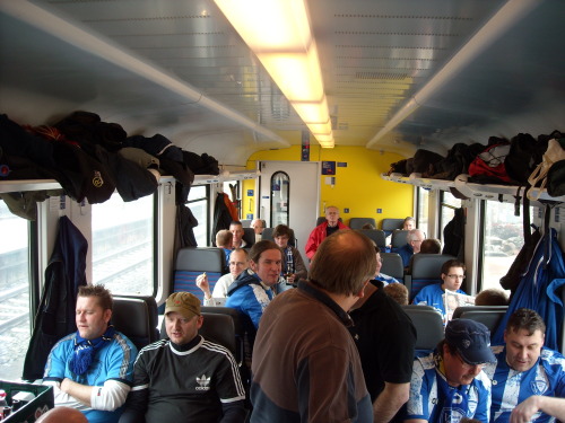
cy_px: 212
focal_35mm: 35
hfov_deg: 52.6
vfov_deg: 40.7
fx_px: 571
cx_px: 282
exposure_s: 1/60
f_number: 2.8
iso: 109
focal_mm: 5.7
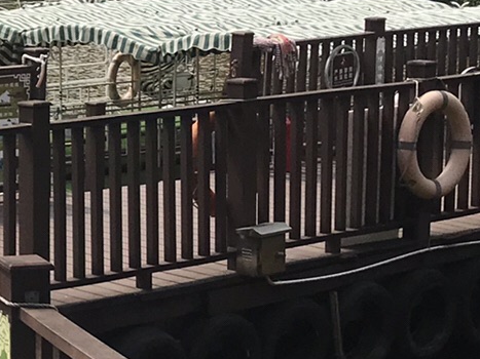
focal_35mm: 120
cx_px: -312
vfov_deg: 12.3
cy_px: 104
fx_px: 1664
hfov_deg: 14.8
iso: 20
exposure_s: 1/3546
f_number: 1.8
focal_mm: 3.99
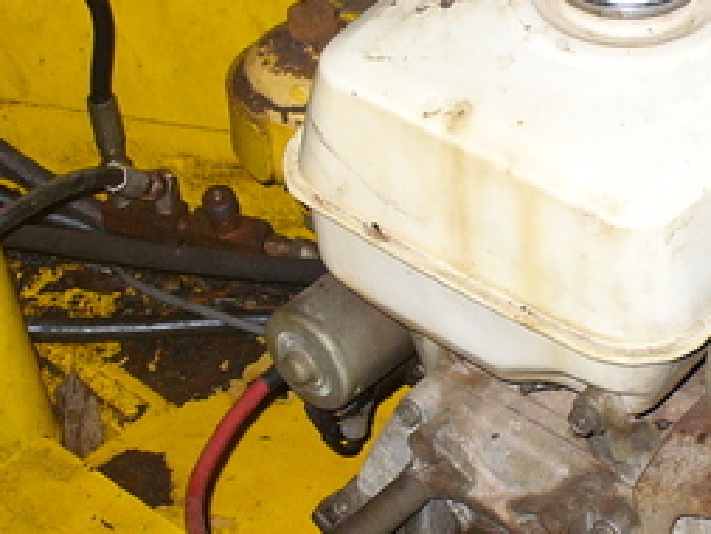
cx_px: 615
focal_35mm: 117
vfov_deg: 12.7
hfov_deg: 16.6
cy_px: 264
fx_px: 2404
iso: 100
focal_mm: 6.1
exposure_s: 1/30
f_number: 2.8
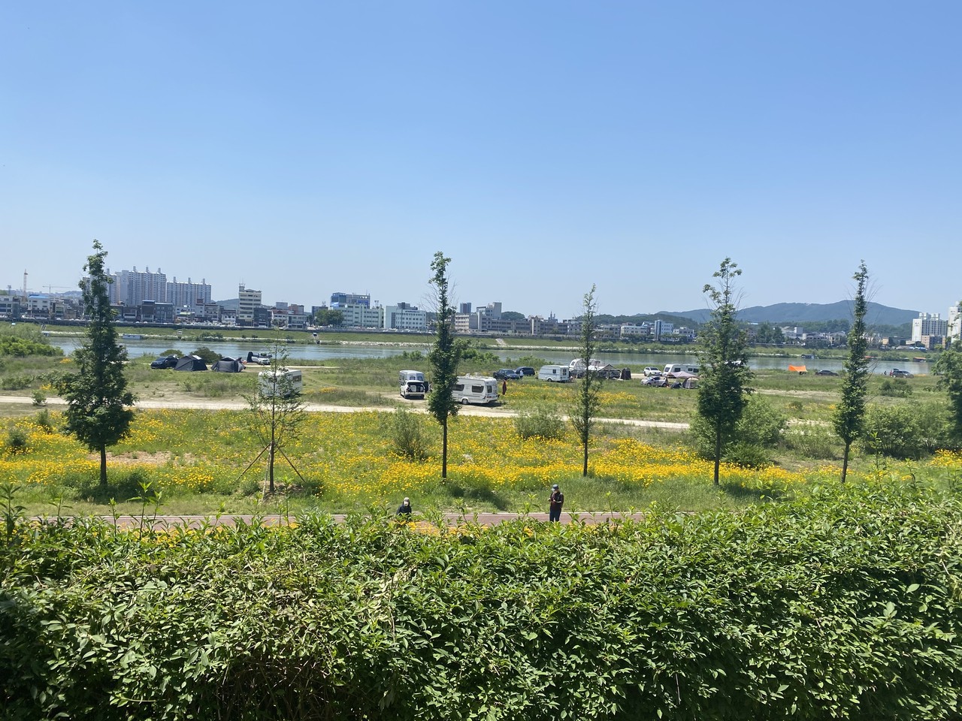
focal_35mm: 26
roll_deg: -2.3
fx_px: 723
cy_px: 360
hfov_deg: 67.3
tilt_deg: -1.9
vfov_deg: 53.1
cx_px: 481
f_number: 1.8
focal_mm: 4.25
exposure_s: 1/3401
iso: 32
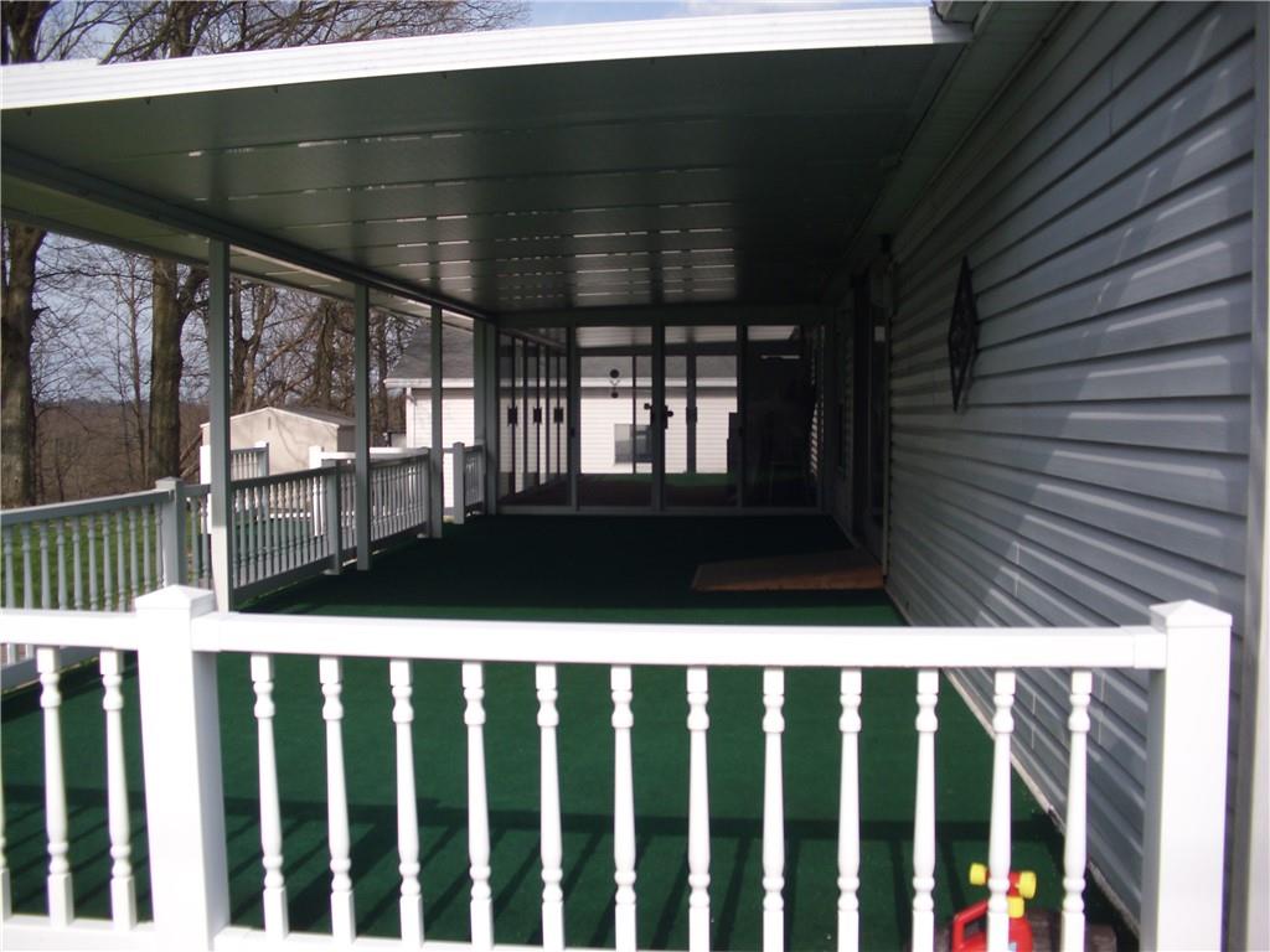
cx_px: 635
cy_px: 476
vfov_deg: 39.7
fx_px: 1321
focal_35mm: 36
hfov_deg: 51.4
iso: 80
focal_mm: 6.3
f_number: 7.8
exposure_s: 1/160
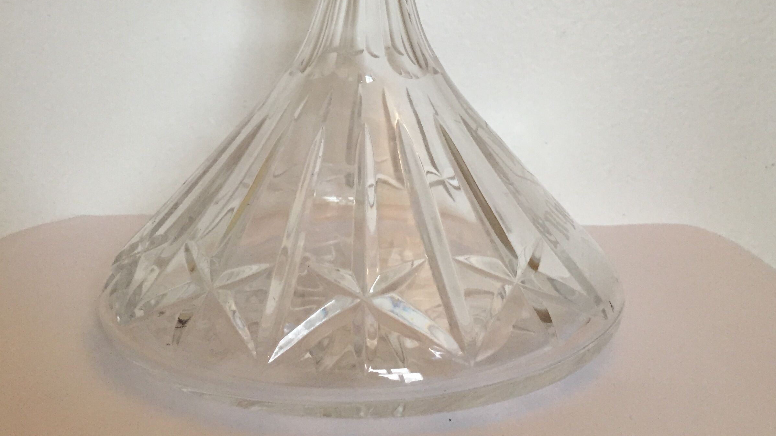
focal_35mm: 43
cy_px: 47
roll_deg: +0.2
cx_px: 386
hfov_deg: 47.4
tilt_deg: -5.2
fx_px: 885
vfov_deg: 26.8
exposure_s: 1/33
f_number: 2.2
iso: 80
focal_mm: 4.15
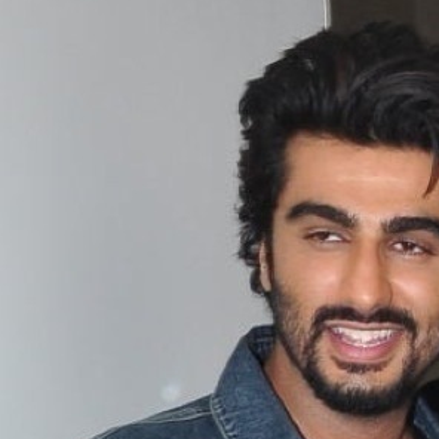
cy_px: 1209
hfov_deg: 9.9
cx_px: 700
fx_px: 2454
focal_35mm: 171
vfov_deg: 8.8
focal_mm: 22
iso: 500
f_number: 13
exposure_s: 1/125
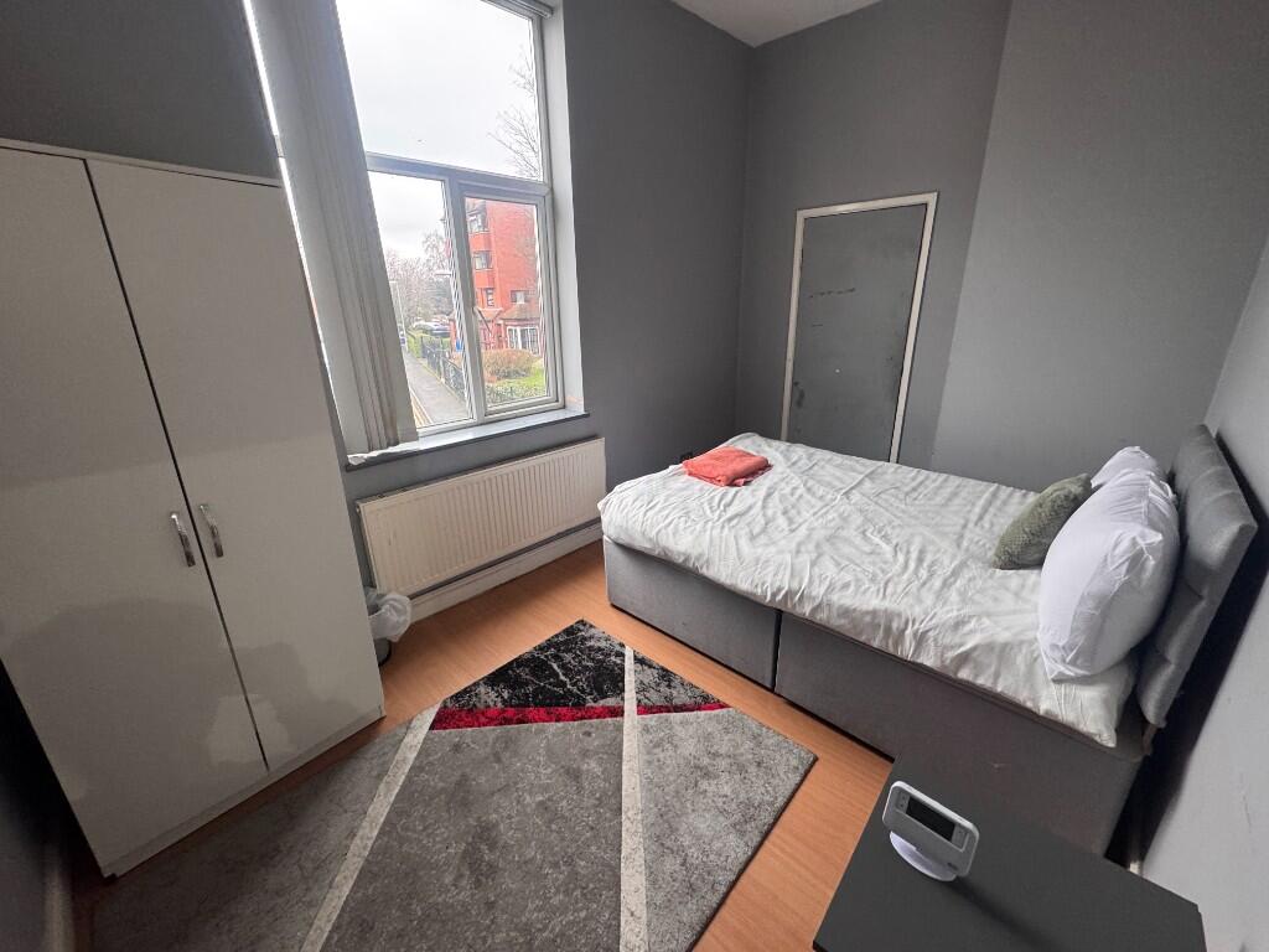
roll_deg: +1.4
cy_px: 476
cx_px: 634
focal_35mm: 14
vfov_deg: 85.7
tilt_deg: -19.3
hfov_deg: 102.1
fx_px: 513
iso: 250
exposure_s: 1/50
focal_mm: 2.22
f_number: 2.2
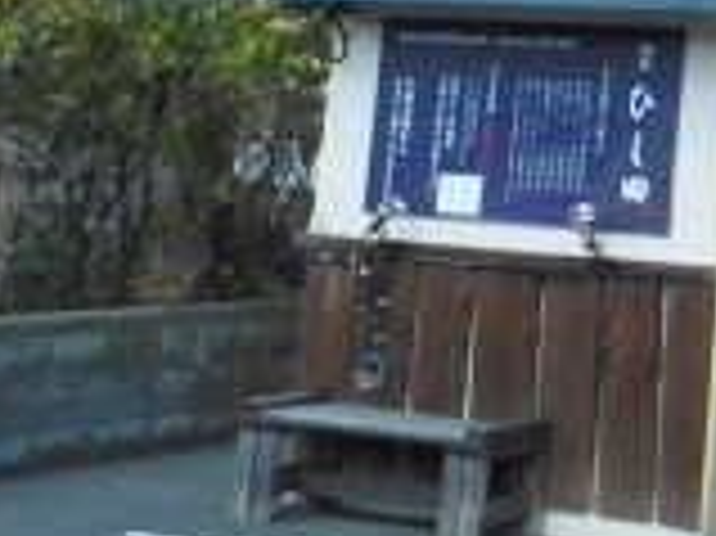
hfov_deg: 15.8
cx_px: 1027
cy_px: -464
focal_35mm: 116
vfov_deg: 11.7
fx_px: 2398
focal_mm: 4
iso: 125
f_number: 3
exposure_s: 1/1000
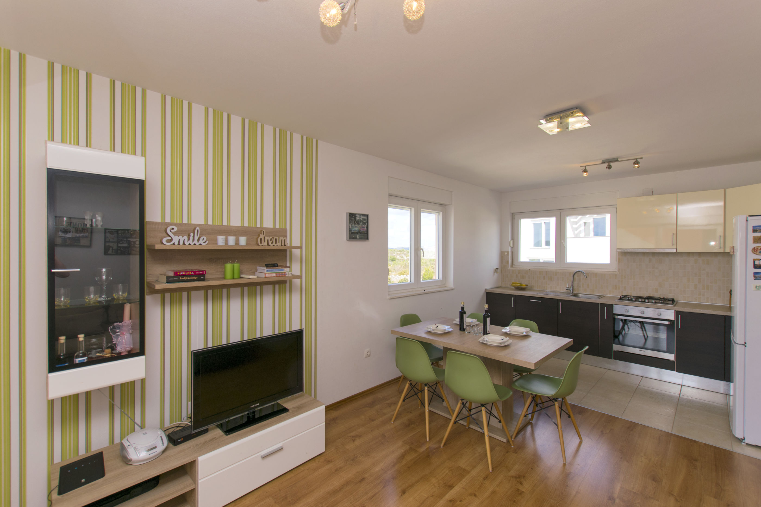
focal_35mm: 15
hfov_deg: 100.4
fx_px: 317
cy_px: 254
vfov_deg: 77.3
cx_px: 380
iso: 100
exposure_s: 1/160
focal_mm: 10
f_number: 5.6
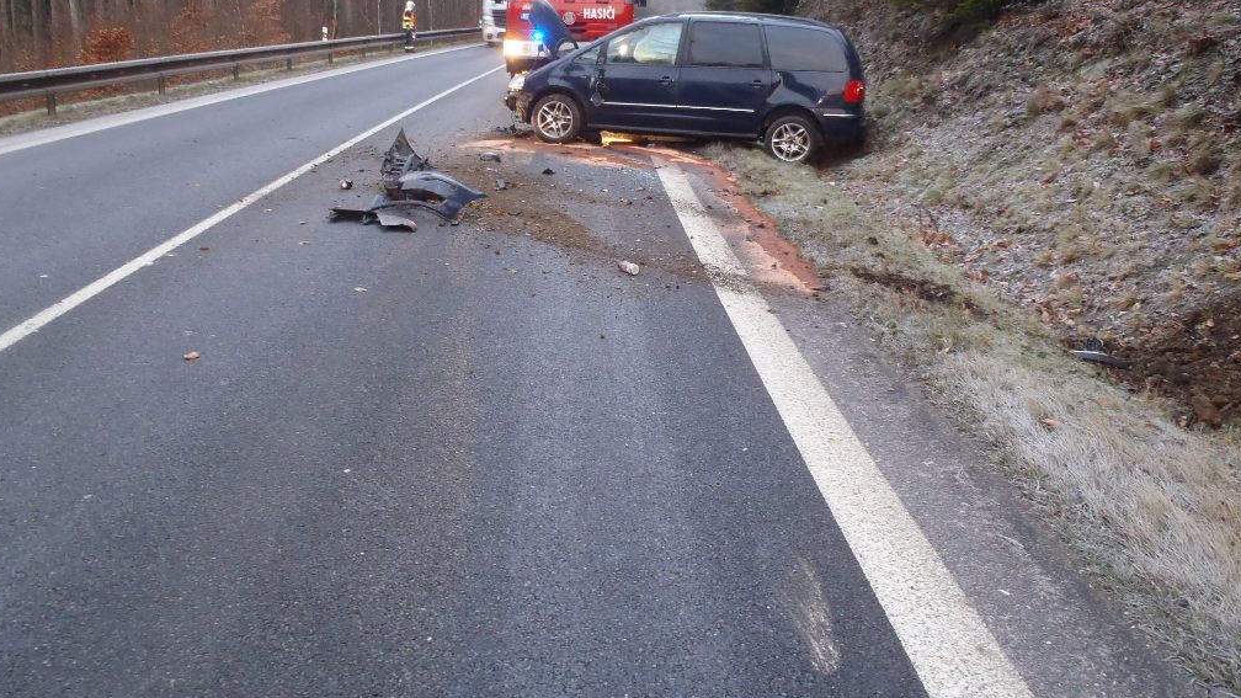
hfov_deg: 62.6
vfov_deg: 37.3
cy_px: 228
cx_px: 614
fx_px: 1020
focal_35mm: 31
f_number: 3.9
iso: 200
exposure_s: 1/8
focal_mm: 5
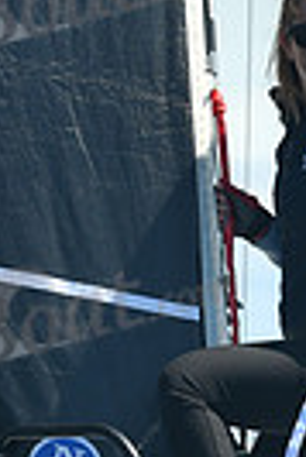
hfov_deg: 1.8
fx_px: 9969
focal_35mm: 784
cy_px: 471
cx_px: 411
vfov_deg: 2.6
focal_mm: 180
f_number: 5.6
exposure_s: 1/800
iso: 320
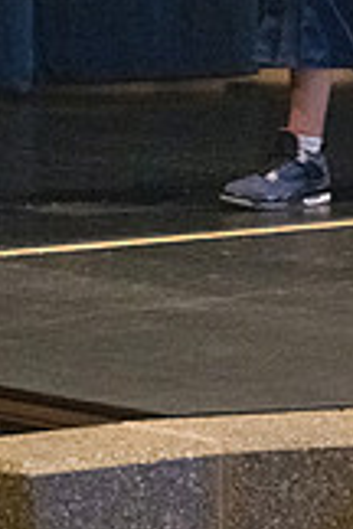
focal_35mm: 382
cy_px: -199
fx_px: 5618
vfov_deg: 5.4
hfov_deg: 3.6
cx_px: 198
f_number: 3.2
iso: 10000
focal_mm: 92
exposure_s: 1/400
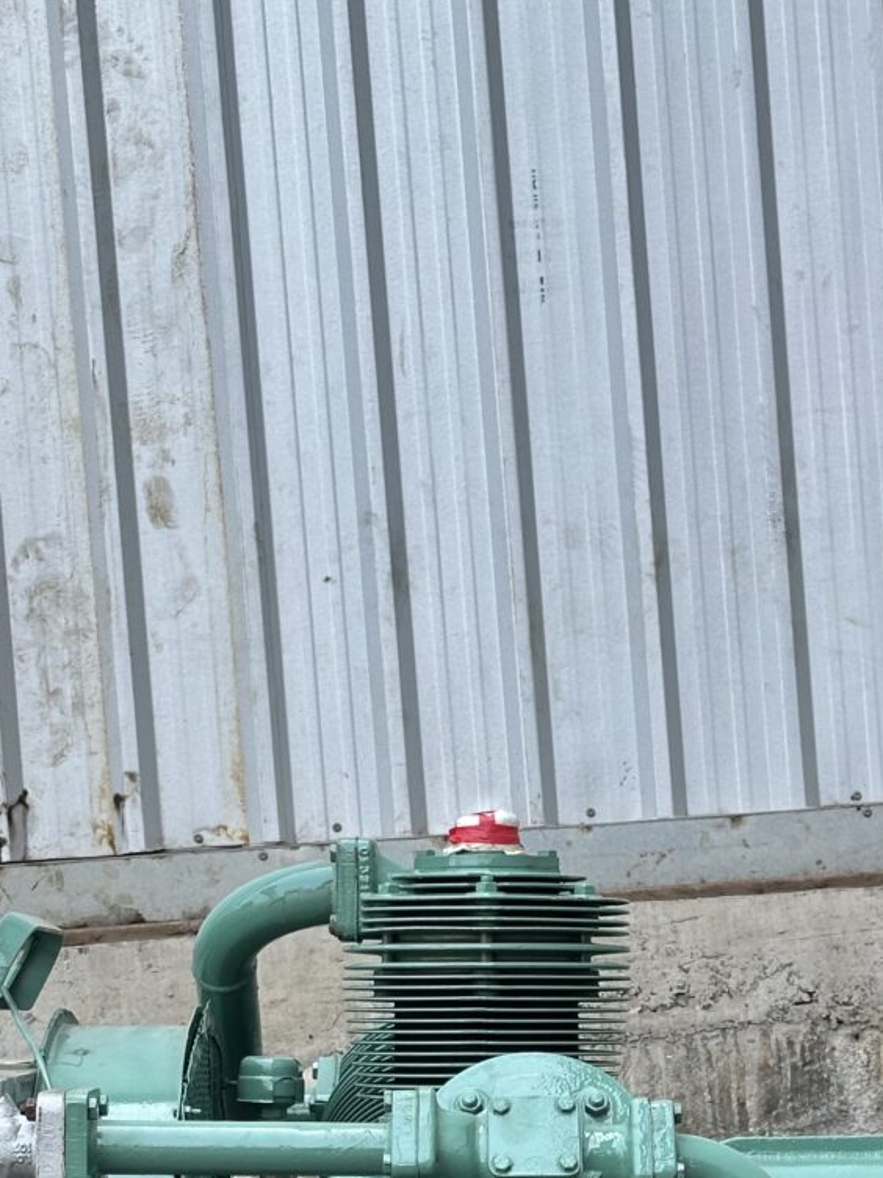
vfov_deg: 19.8
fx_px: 3333
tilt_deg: +0.5
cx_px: 528
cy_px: 968
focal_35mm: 98
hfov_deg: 15.1
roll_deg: +4.4
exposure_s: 1/422
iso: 64
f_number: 1.78
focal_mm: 6.86
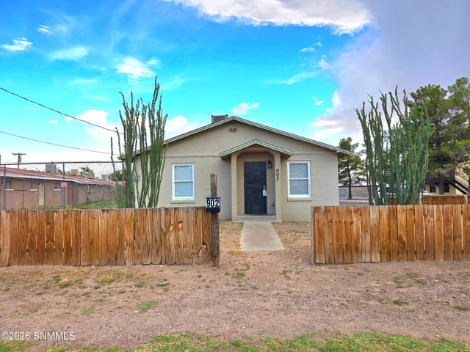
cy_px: 176
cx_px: 235
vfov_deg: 58.9
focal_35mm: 23
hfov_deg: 73.9
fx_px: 312
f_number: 1.7
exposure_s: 1/370
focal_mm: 6.3
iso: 12
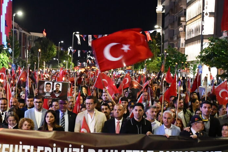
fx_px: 418
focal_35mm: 66
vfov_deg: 20.6
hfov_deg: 30.4
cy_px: 96
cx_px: 90
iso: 5600
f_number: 3.8
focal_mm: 24
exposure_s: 1/60
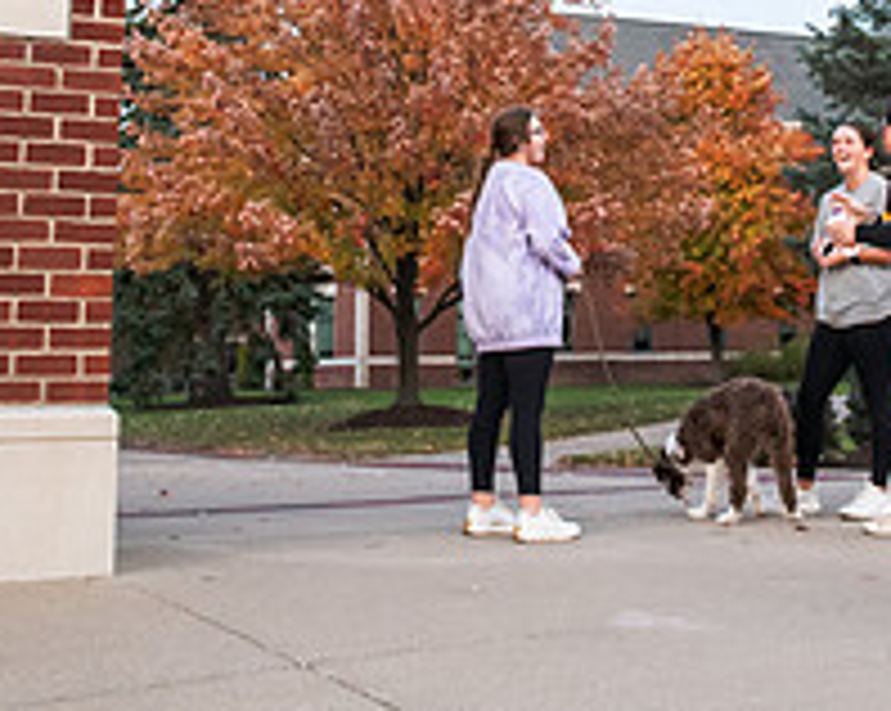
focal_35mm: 66
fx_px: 1739
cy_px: -115
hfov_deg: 28.7
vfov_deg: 21.6
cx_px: 518
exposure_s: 1/200
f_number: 3.5
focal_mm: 24
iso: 1600
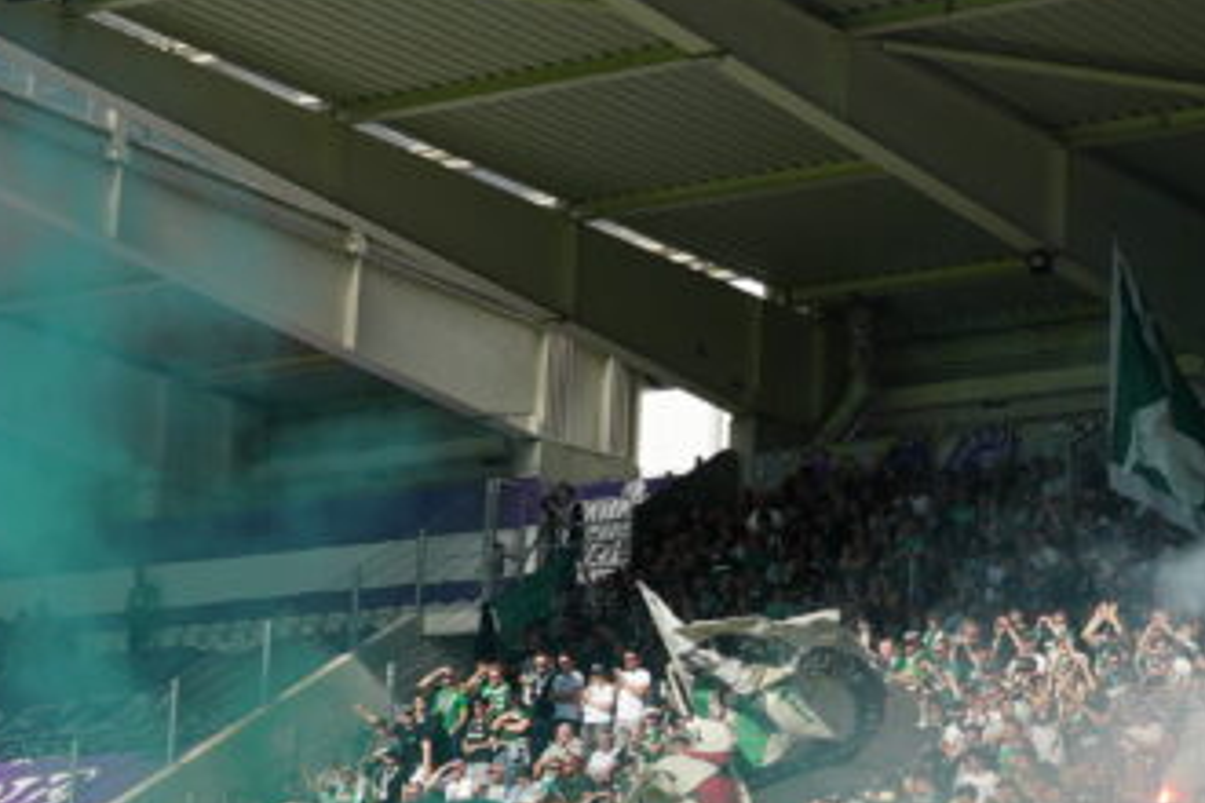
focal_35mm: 121
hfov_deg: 16.4
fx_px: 4050
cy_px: 666
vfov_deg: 11.3
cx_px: 1351
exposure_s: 1/640
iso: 100
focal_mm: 26
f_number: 5
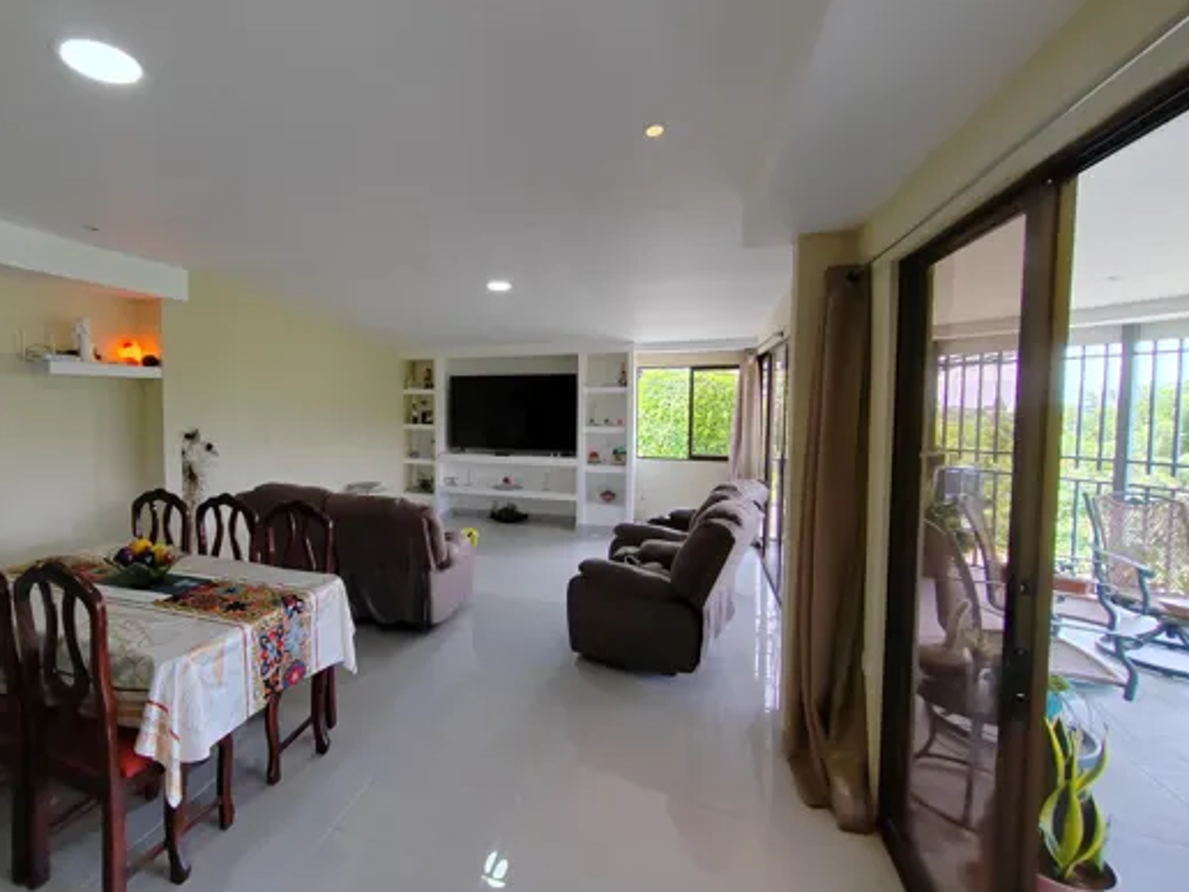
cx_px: 462
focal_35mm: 16
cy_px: 431
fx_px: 550
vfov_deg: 78.1
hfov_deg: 93.0
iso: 200
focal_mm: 2.16
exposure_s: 1/100
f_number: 2.2
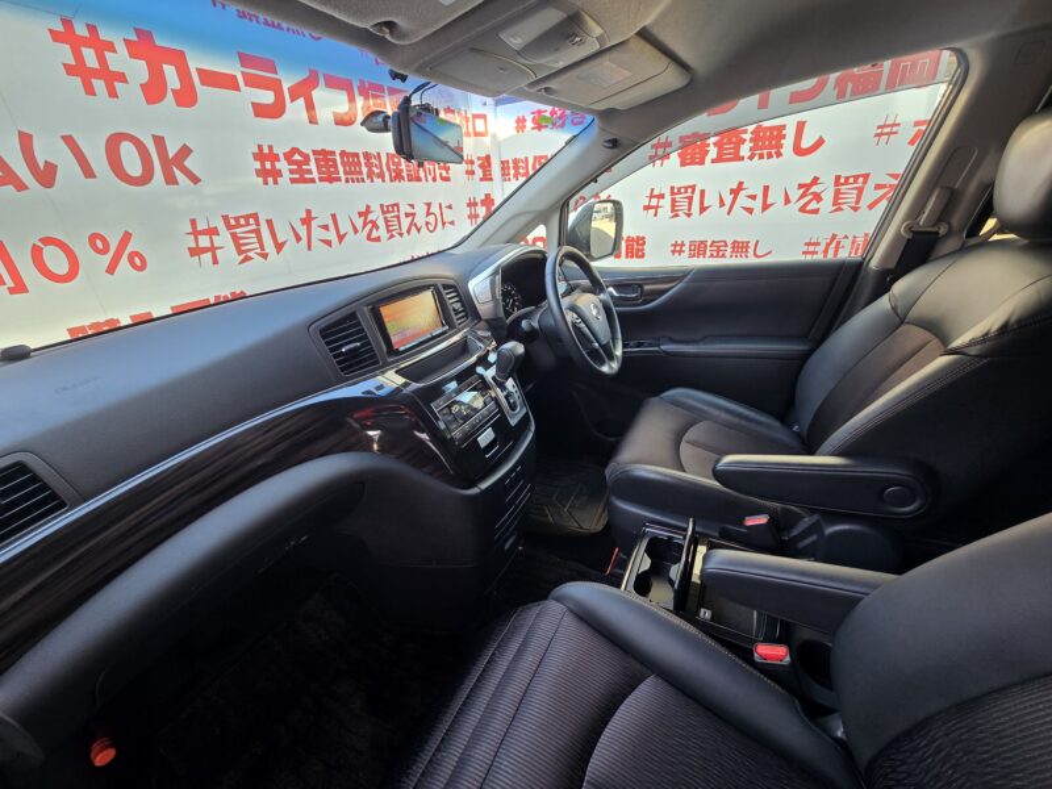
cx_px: 526
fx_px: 395
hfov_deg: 106.2
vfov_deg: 89.9
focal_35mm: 13
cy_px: 394
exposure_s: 1/50
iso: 50
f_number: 2.2
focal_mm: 2.2
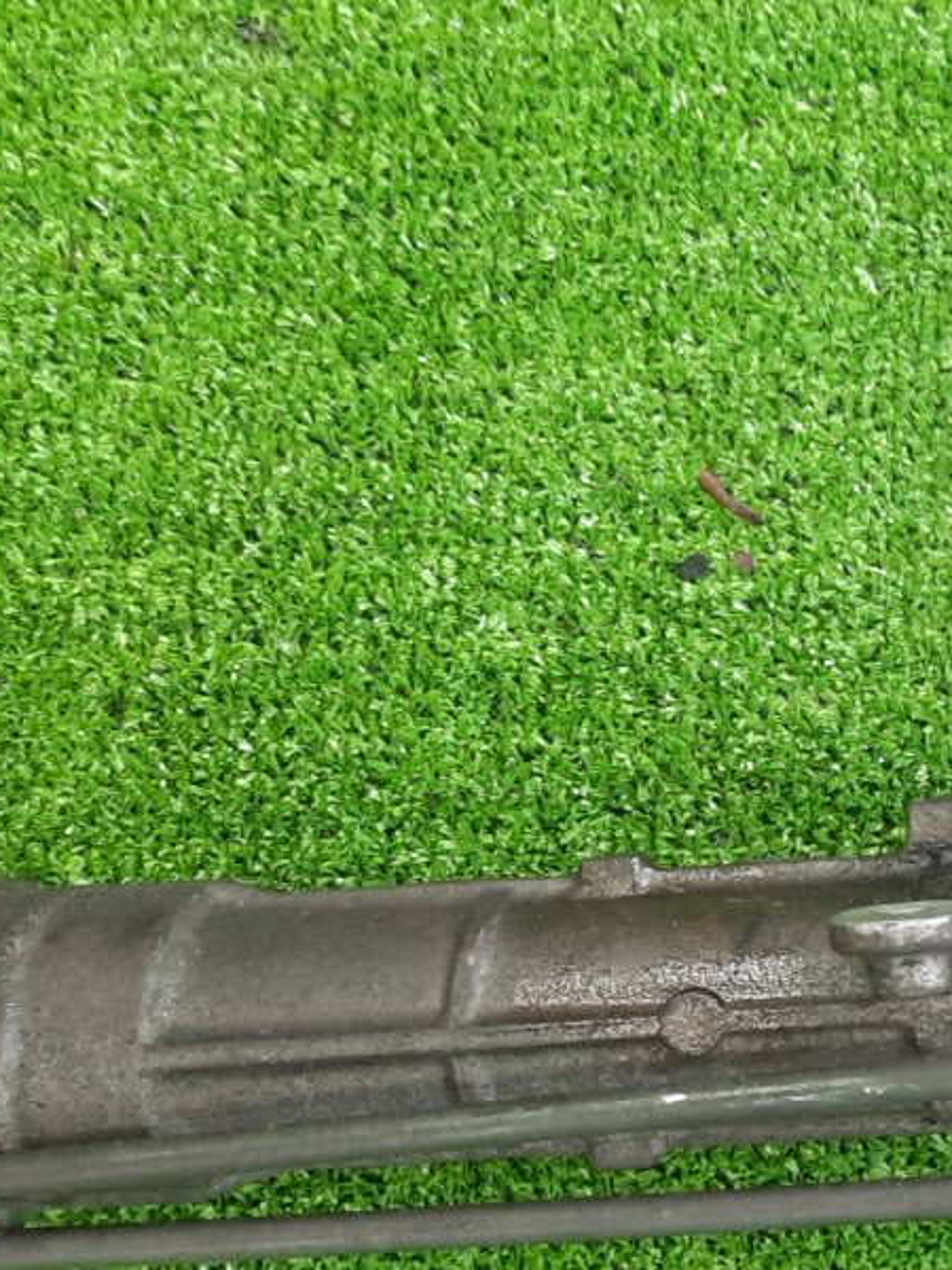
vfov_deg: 32.1
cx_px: 1326
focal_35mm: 60
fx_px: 2200
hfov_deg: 21.4
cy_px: 550
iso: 307
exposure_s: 1/33
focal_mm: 4.6
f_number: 2
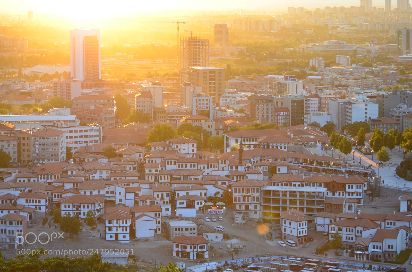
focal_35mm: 99
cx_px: 206
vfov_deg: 13.8
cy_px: 136
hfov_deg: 20.7
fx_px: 1130
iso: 160
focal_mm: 66
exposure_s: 1/25
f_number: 6.3
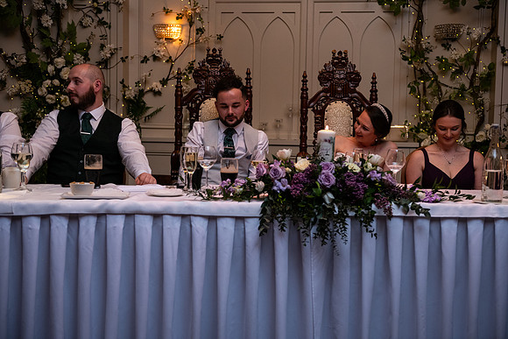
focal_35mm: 48
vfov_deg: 28.1
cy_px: 170
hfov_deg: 41.1
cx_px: 254
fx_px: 677
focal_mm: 48
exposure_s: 1/160
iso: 1000
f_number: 3.5
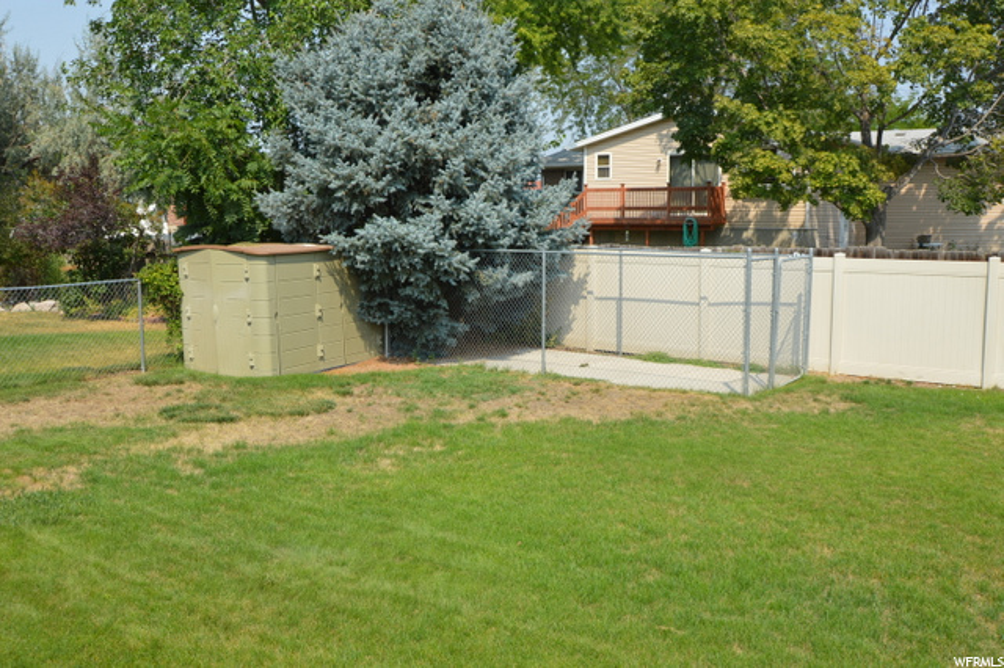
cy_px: 334
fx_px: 878
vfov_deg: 41.7
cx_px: 502
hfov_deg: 59.5
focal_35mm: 32
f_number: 8
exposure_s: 1/200
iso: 100
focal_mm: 21
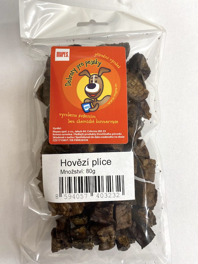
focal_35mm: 26
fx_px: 198
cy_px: 132
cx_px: 99
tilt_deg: -83.2
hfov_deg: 53.1
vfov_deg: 67.3
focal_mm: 4.25
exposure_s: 1/121
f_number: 1.8
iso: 100
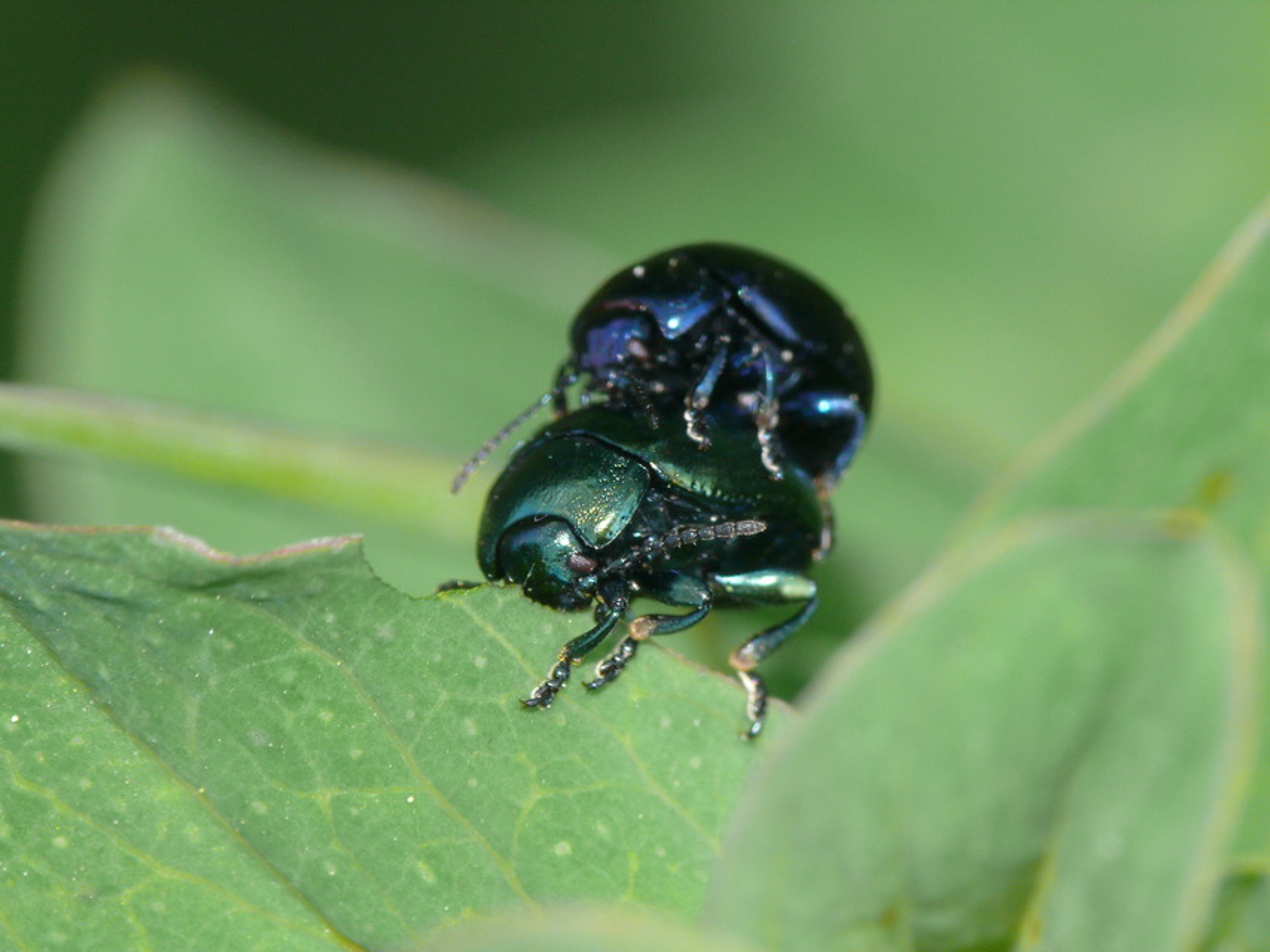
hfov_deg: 4.7
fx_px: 15411
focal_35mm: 420
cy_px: 476
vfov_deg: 3.5
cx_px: 635
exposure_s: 1/80
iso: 200
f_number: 9
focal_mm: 88.8
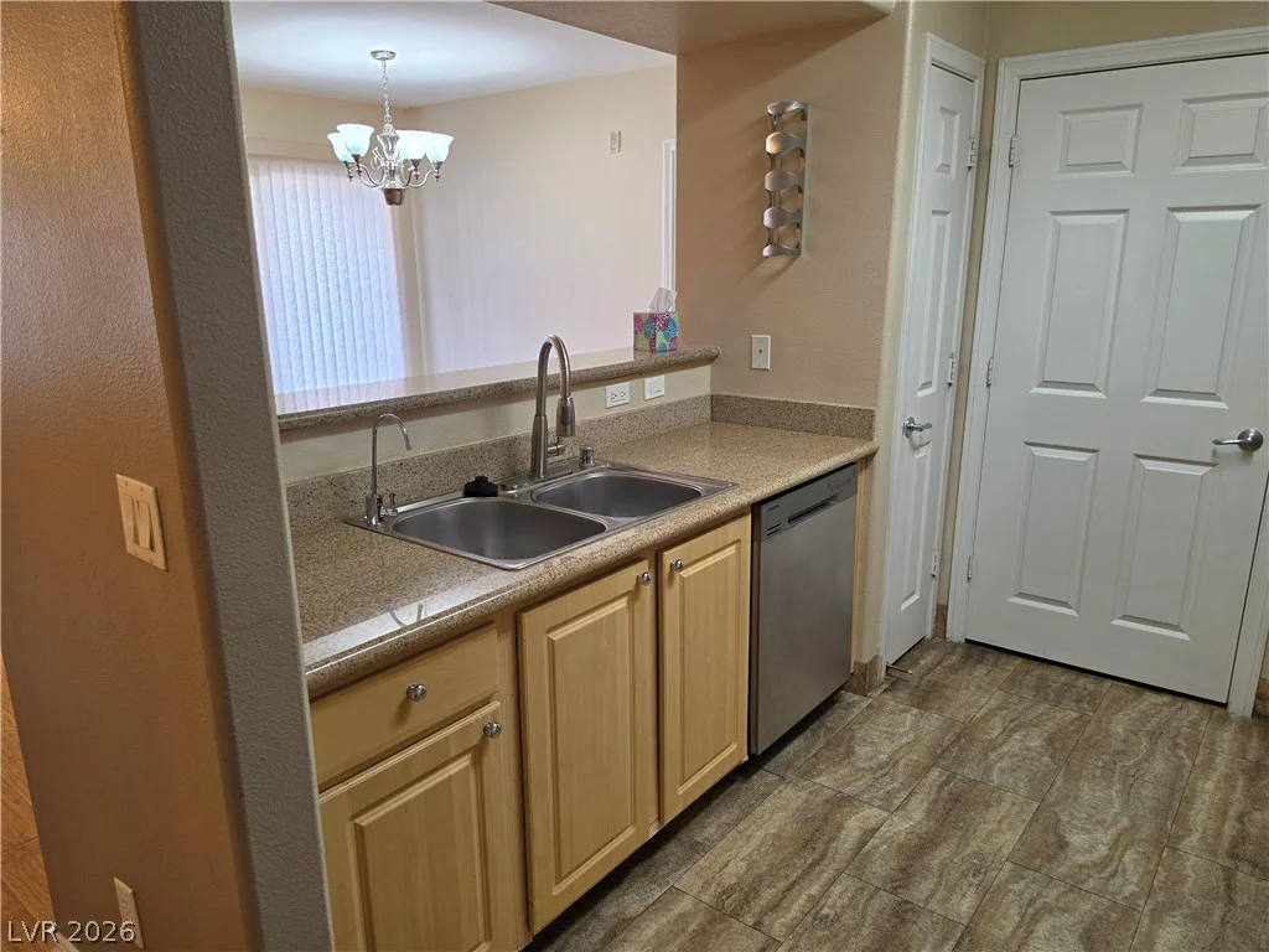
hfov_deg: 73.9
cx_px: 634
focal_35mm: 23
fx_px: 843
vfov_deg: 58.9
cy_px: 476
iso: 64
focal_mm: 6.5
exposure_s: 1/120
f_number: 1.4
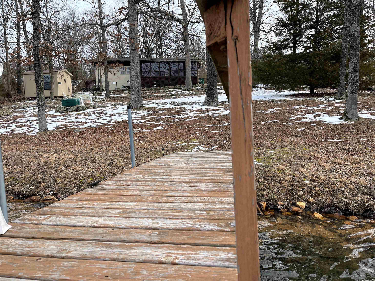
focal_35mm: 26
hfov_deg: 67.3
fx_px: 282
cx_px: 188
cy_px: 140
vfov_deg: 53.1
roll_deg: +0.8
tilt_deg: -4.5
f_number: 1.6
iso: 32
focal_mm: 5.1
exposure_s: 1/1279
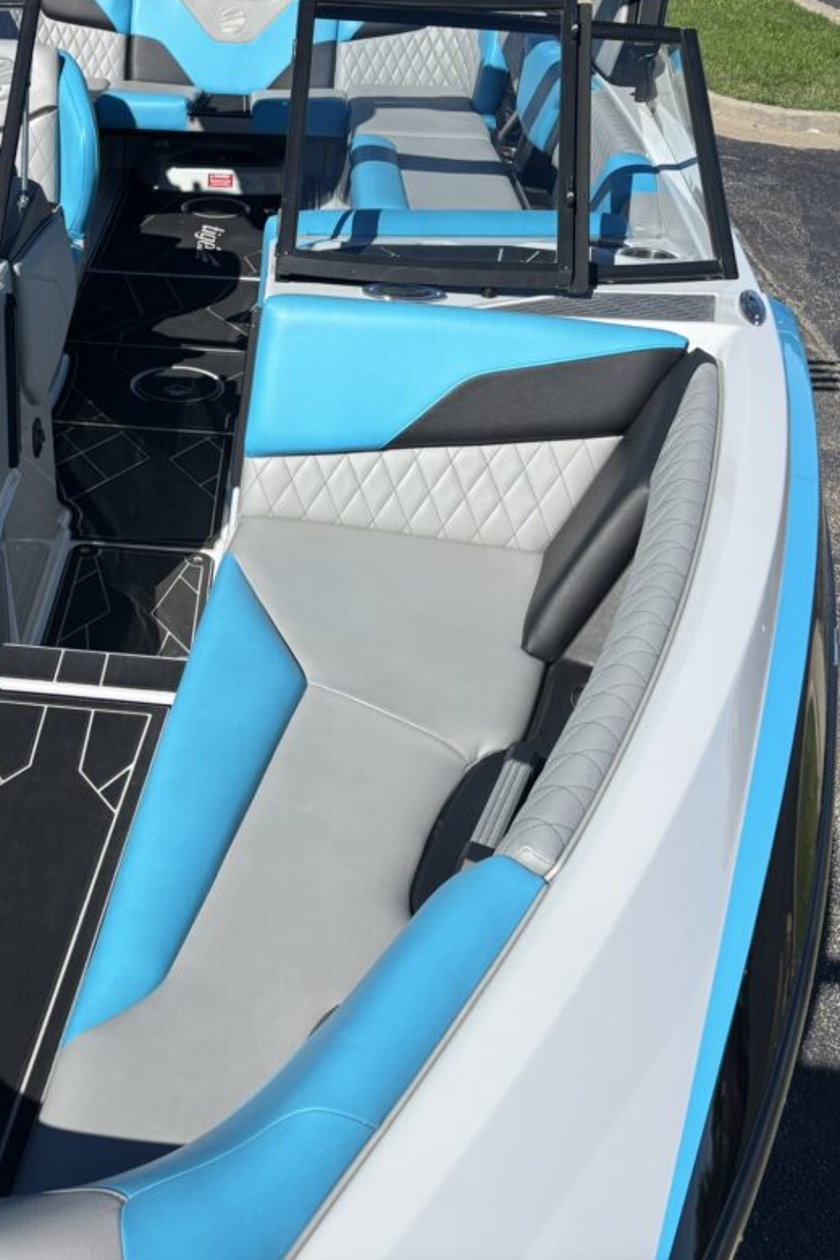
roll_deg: +1.3
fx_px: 1295
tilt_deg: -33.6
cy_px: 615
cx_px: 103
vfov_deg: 51.9
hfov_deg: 34.2
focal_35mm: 37
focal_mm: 5.96
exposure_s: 1/4082
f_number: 1.6
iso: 50
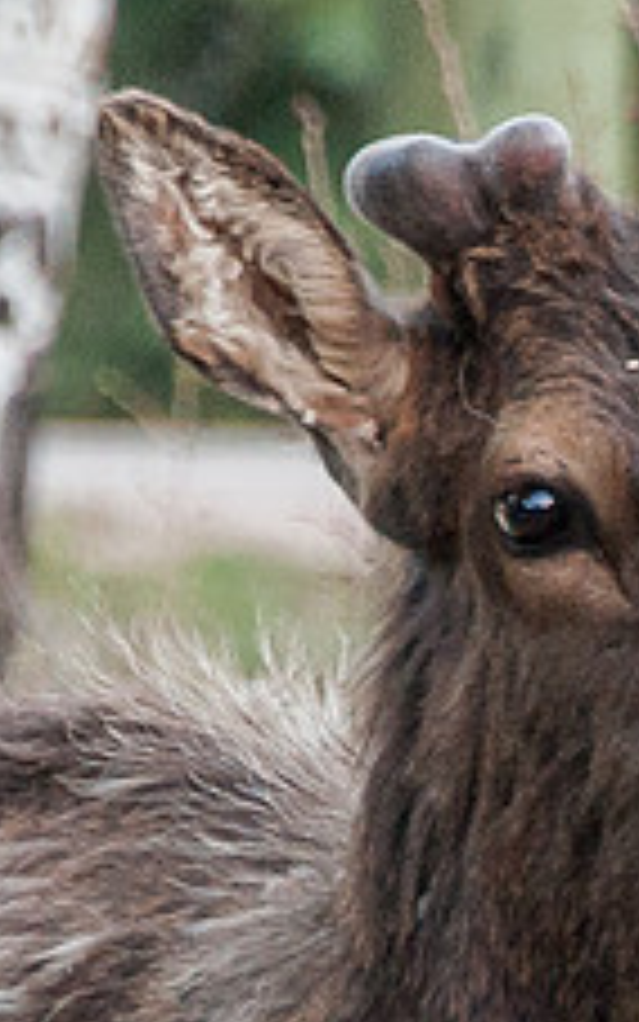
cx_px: 845
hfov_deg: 1.2
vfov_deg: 2.0
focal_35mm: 1071
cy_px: 935
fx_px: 29823
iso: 3200
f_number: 5.6
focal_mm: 230
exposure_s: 1/60
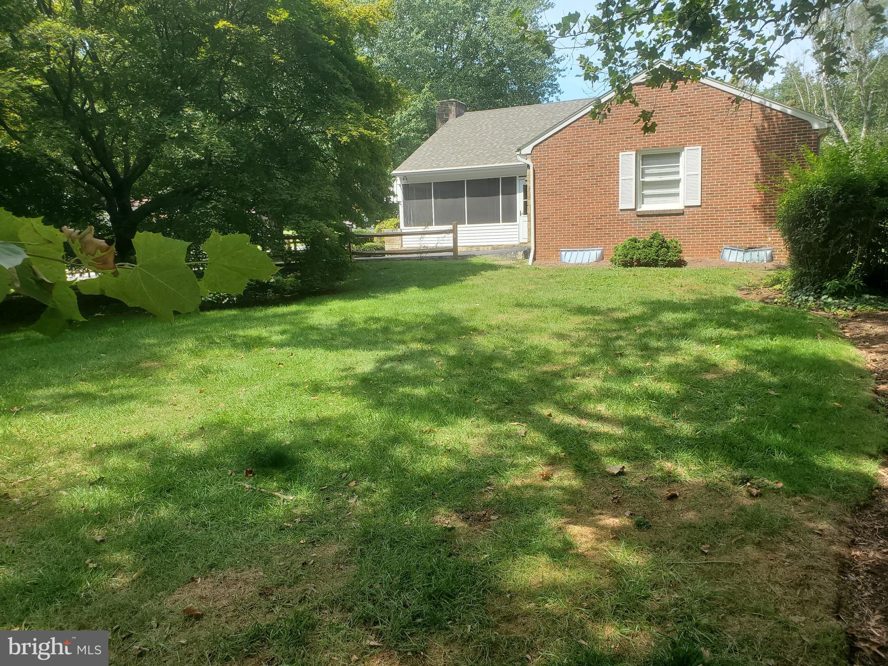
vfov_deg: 53.1
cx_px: 444
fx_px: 667
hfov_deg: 67.3
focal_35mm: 26
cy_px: 333
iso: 50
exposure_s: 1/461
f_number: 2.4
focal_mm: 4.3
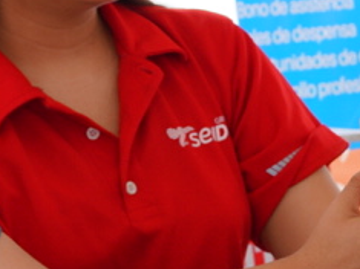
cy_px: 122
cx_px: 121
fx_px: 2474
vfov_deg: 6.2
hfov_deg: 8.3
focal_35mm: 238
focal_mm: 24
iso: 100
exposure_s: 1/125
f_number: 3.5
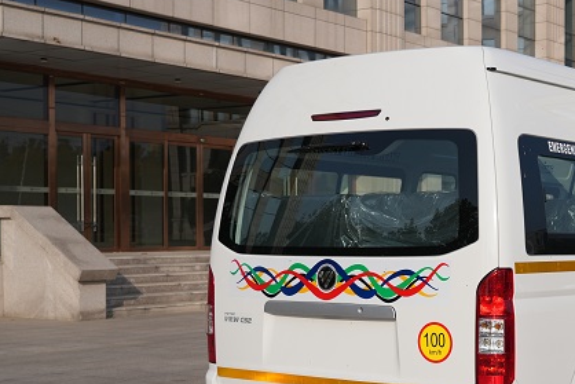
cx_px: 545
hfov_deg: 29.3
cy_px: 258
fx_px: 1038
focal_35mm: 65
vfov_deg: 20.9
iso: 100
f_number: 4
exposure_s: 1/1250
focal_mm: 34
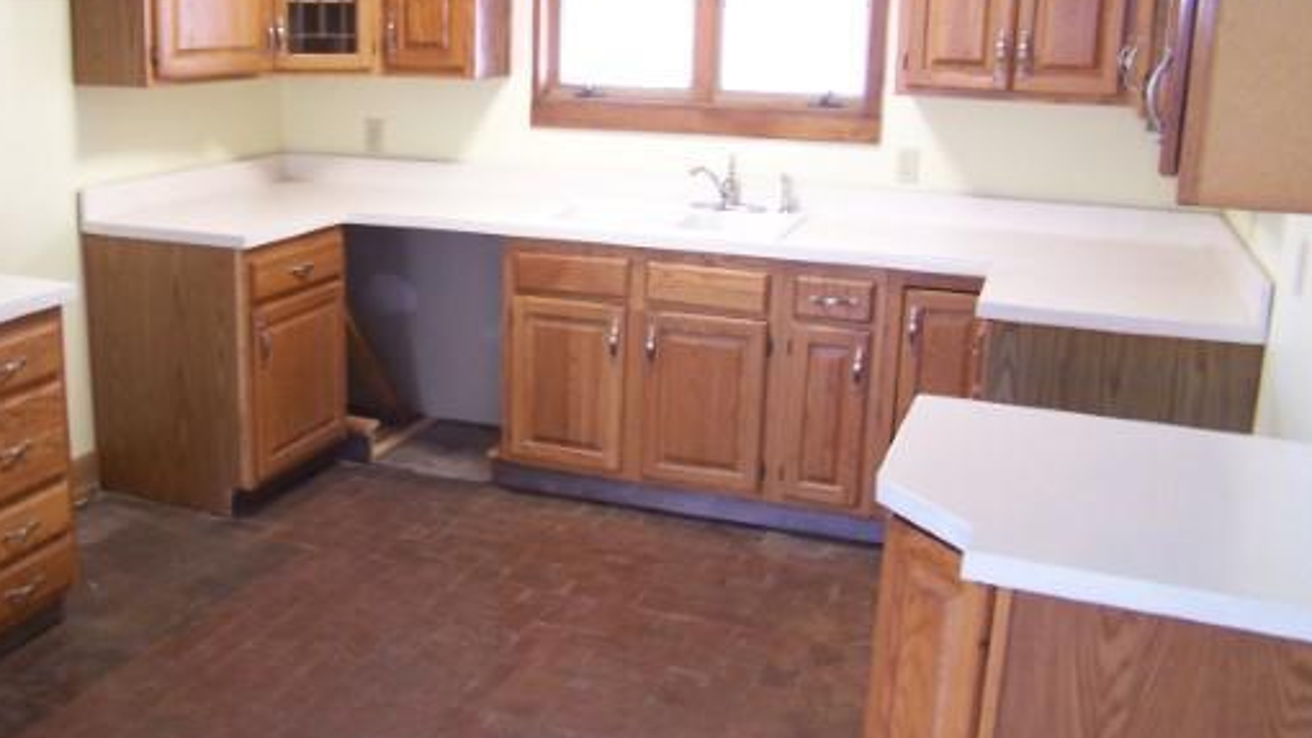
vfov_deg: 23.0
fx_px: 1809
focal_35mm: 52
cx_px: 520
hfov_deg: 39.7
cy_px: 296
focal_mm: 6.3
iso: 140
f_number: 2.8
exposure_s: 1/8
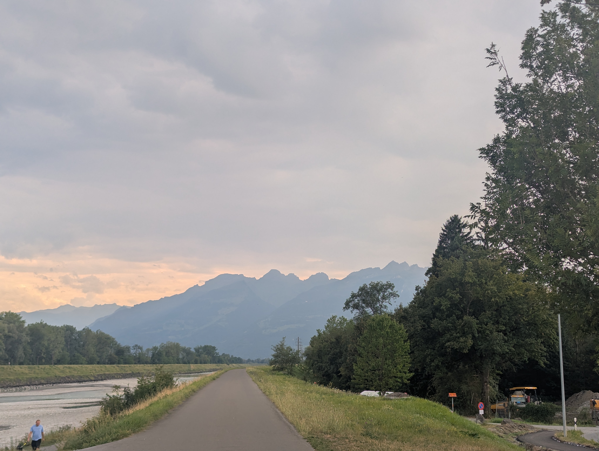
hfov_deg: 39.6
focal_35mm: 48
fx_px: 832
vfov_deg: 30.3
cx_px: 300
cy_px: 226
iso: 47
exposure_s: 1/363
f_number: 1.85
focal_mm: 6.81
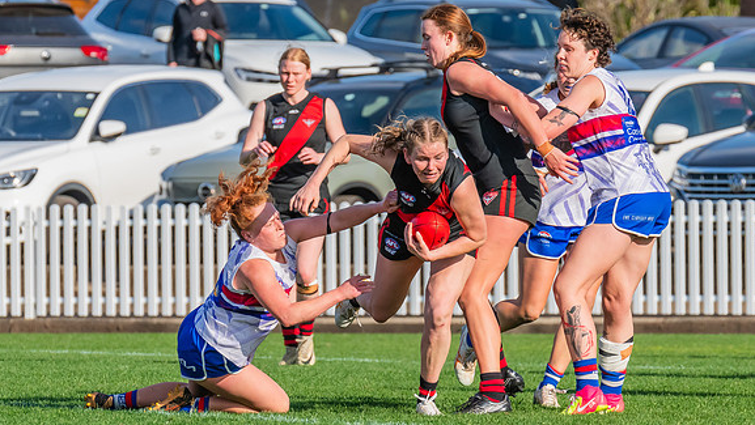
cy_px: 223
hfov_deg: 3.3
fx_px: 13017
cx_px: 335
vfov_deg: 1.9
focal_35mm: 650
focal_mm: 360
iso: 800
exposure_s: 1/1250
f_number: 11
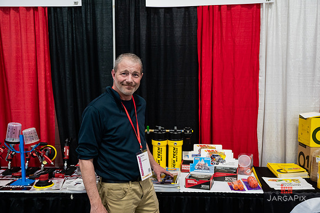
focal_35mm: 37
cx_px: 160
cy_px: 105
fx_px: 329
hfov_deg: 51.8
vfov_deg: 35.8
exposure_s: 1/200
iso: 2500
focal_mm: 36
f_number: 3.2
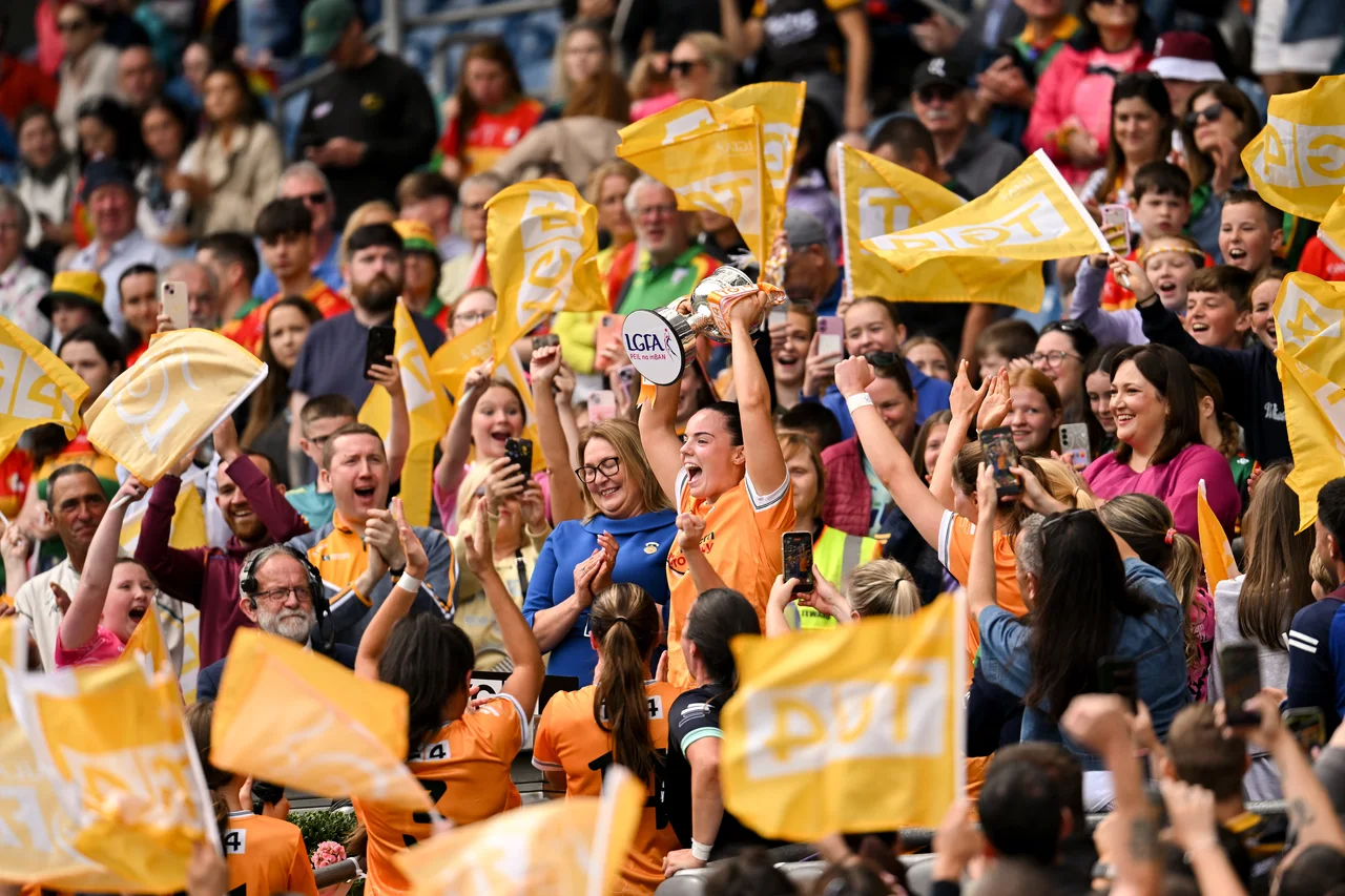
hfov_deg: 4.1
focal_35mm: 500
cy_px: 448
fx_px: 18677
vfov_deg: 2.7
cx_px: 672
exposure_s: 1/2000
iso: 400
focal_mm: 500
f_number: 4
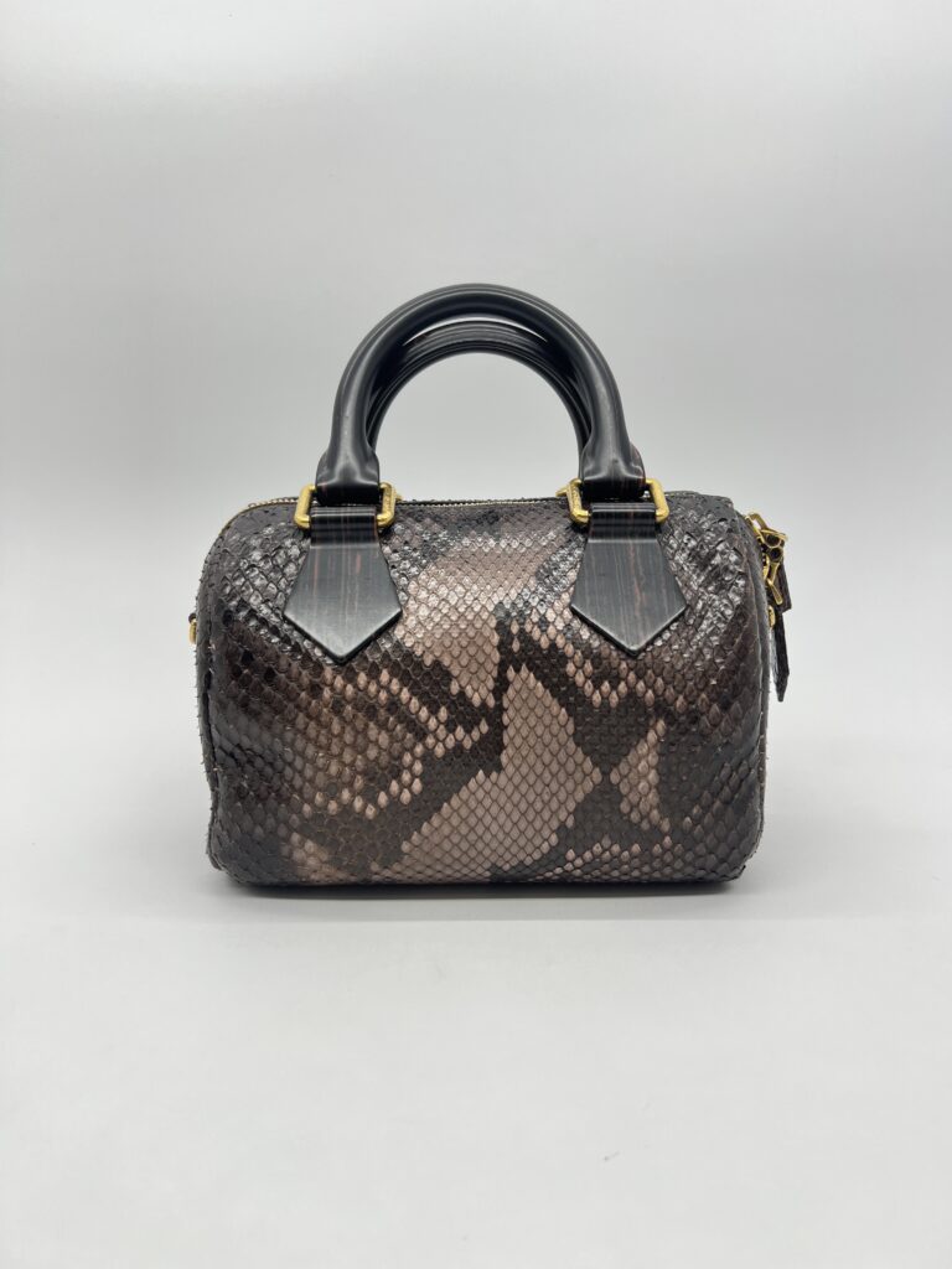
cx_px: 476
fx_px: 953
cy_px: 634
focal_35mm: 26
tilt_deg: -11.2
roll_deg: -0.6
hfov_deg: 53.1
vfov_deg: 67.3
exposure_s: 1/100
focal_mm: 5.7
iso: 32
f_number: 1.5
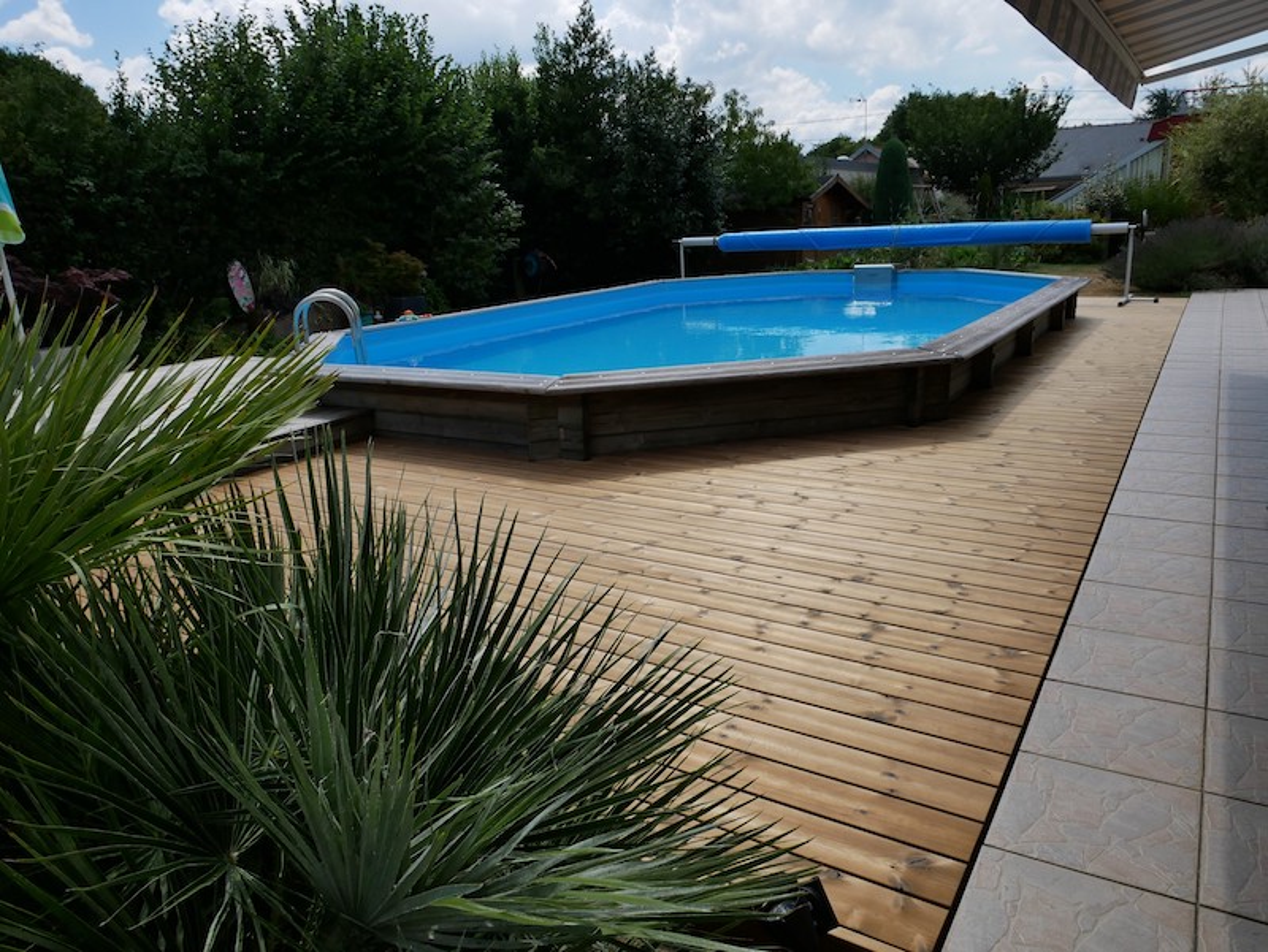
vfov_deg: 56.9
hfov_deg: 71.6
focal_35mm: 24
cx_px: 634
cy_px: 476
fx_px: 880
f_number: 8
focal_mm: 12
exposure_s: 1/640
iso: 200
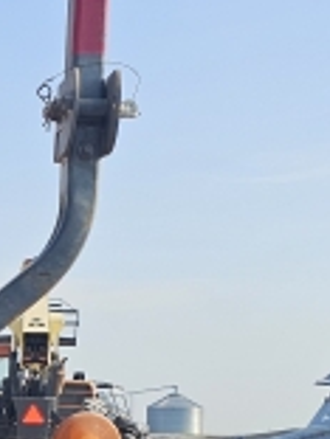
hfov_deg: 12.0
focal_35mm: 113
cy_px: 425
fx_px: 1436
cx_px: -268
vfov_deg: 17.1
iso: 40
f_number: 1.7
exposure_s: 1/2000
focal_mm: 6.3
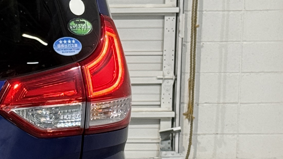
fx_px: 1441
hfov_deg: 10.7
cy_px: 149
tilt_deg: -7.8
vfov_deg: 6.3
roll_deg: -0.3
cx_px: -161
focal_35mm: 192
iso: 160
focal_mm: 6.76
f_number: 1.78
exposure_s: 1/60
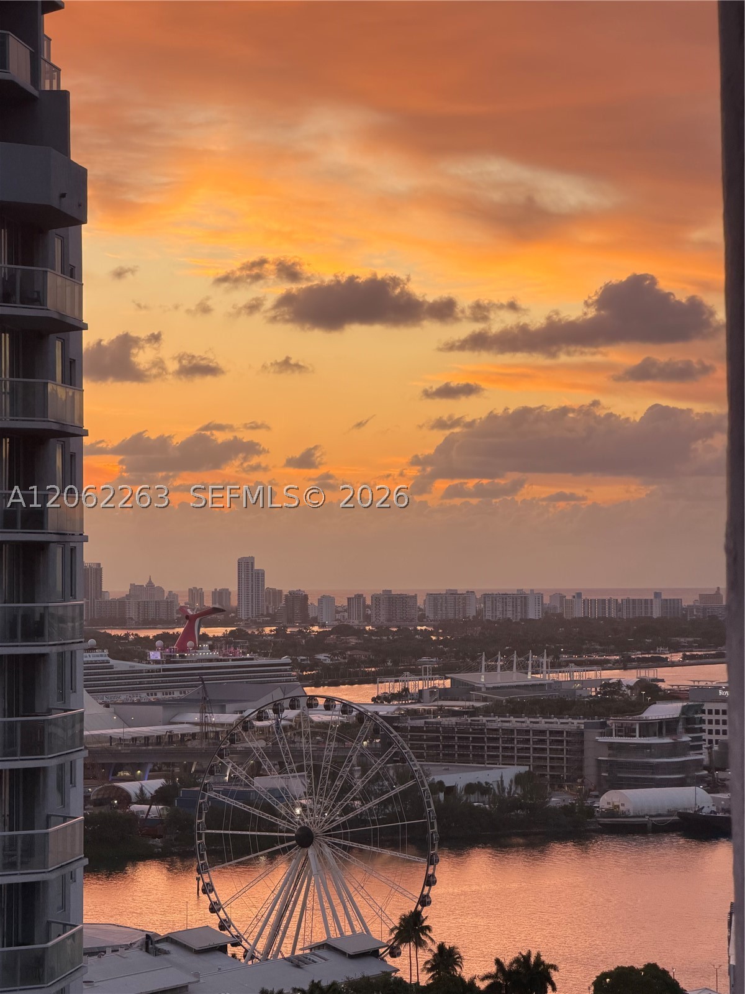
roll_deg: +0.4
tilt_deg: +1.6
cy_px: 497
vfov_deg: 19.6
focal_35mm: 100
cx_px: 372
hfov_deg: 14.8
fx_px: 2870
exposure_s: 1/121
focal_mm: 16.89
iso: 250
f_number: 2.8
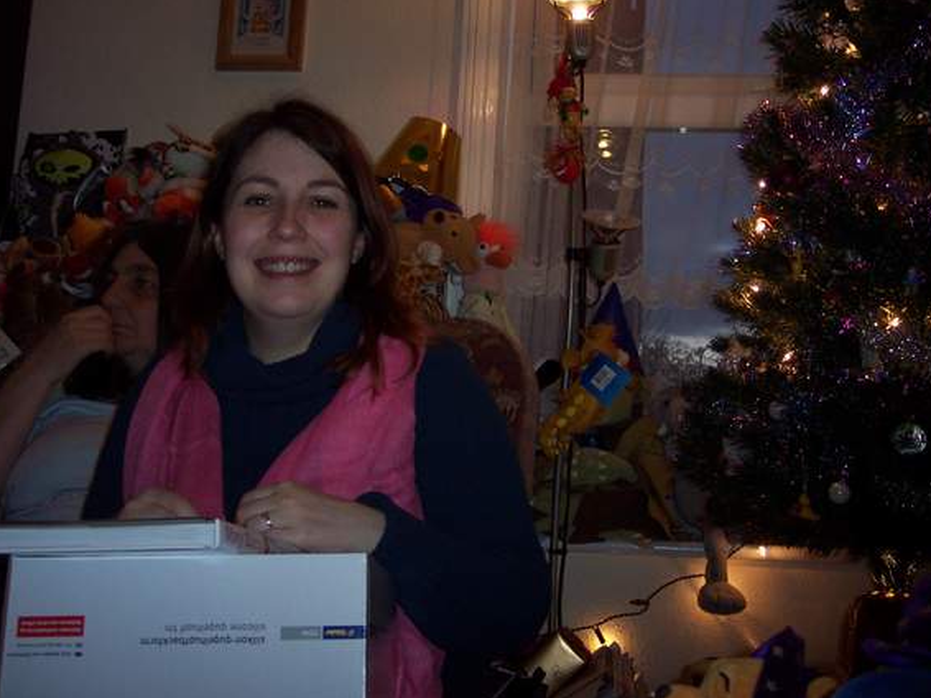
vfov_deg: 33.5
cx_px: 507
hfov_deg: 43.8
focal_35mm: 43
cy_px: 309
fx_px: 1156
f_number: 2.8
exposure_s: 1/30
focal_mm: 8
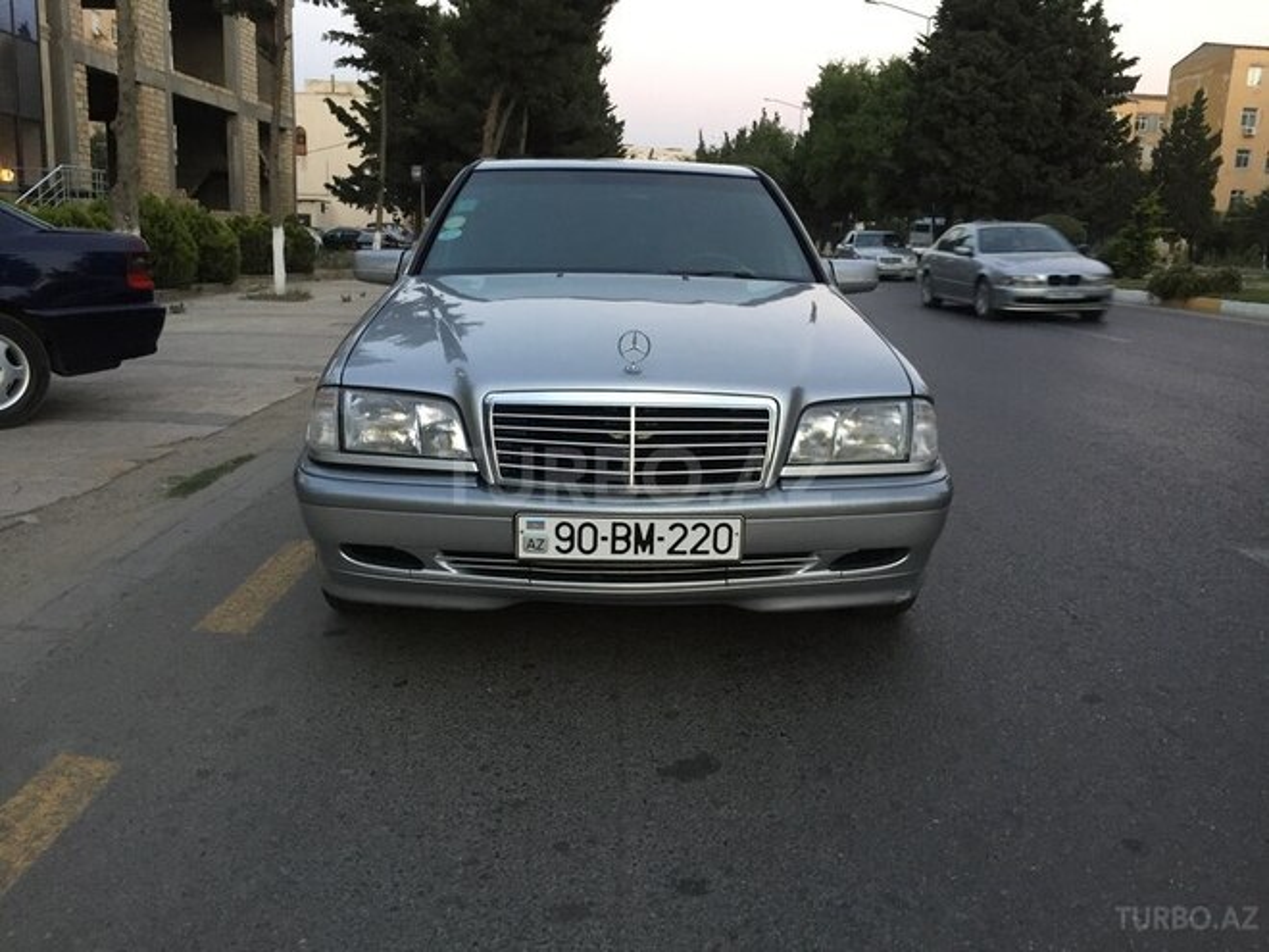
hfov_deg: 61.7
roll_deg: -3.2
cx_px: 634
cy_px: 476
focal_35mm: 29
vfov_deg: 48.2
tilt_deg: -13.7
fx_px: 1063
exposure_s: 1/33
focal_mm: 4.15
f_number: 2.2
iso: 125
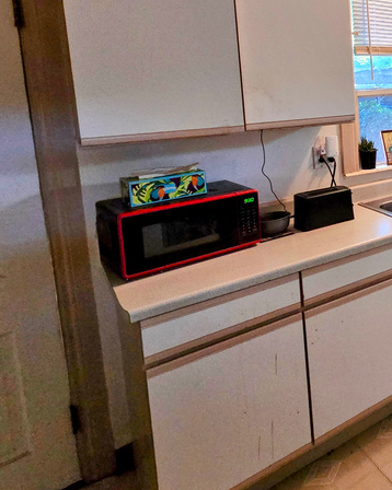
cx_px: 556
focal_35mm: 29
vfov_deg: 57.6
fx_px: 421
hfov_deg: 31.6
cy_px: 127
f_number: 2.2
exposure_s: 1/60
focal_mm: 2.2
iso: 320
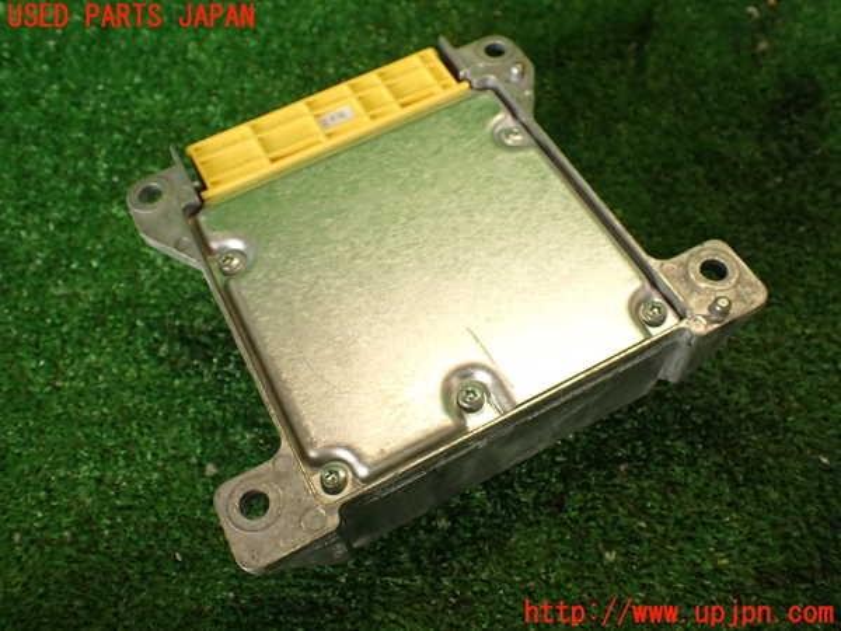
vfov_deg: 44.2
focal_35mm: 32
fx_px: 777
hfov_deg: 56.8
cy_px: 316
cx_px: 420
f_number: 2.4
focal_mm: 5.79
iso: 125
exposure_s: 1/60
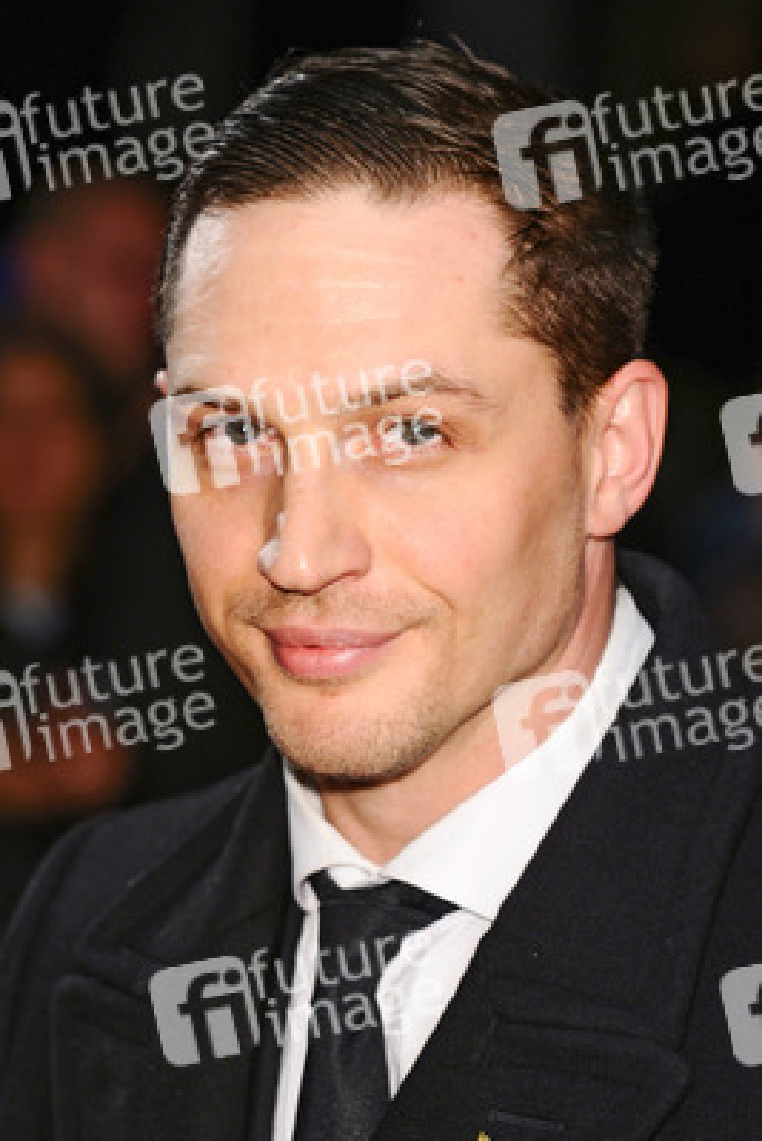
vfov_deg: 14.9
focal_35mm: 138
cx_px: 381
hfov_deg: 9.9
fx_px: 4377
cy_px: 570
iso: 320
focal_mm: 92
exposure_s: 1/200
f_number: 4.5
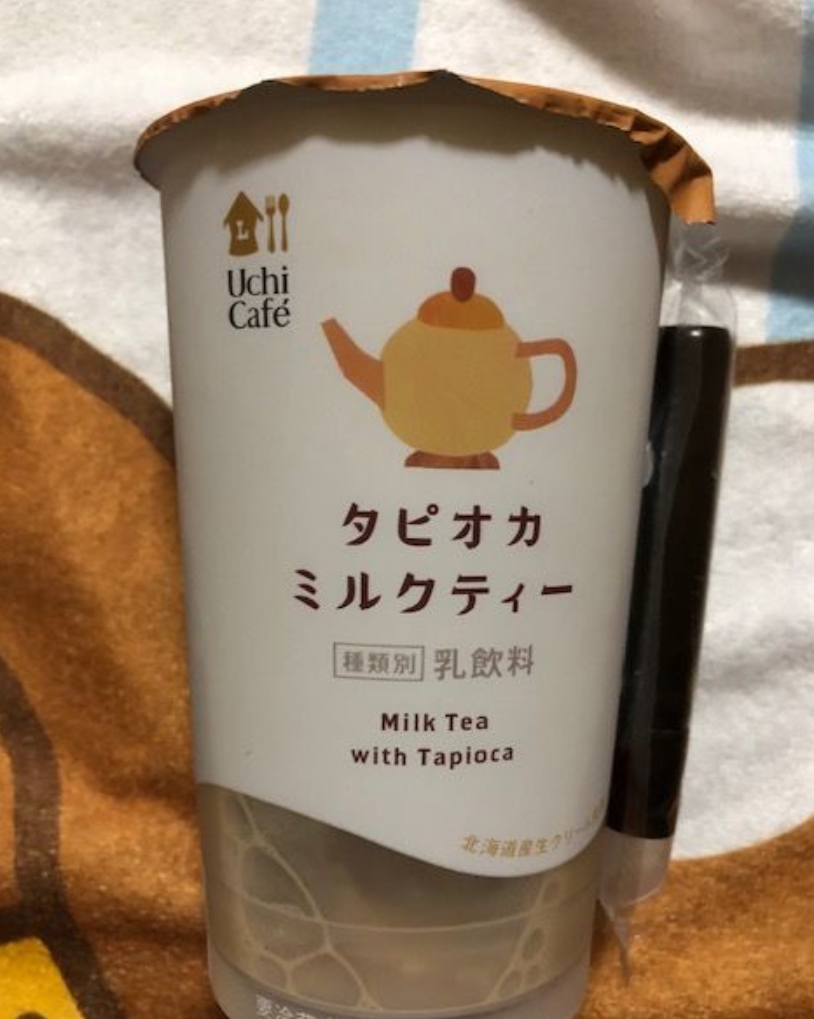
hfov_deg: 48.5
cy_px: 530
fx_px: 904
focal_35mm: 30
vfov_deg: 58.8
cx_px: 410
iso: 100
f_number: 1.8
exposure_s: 1/12
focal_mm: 3.99
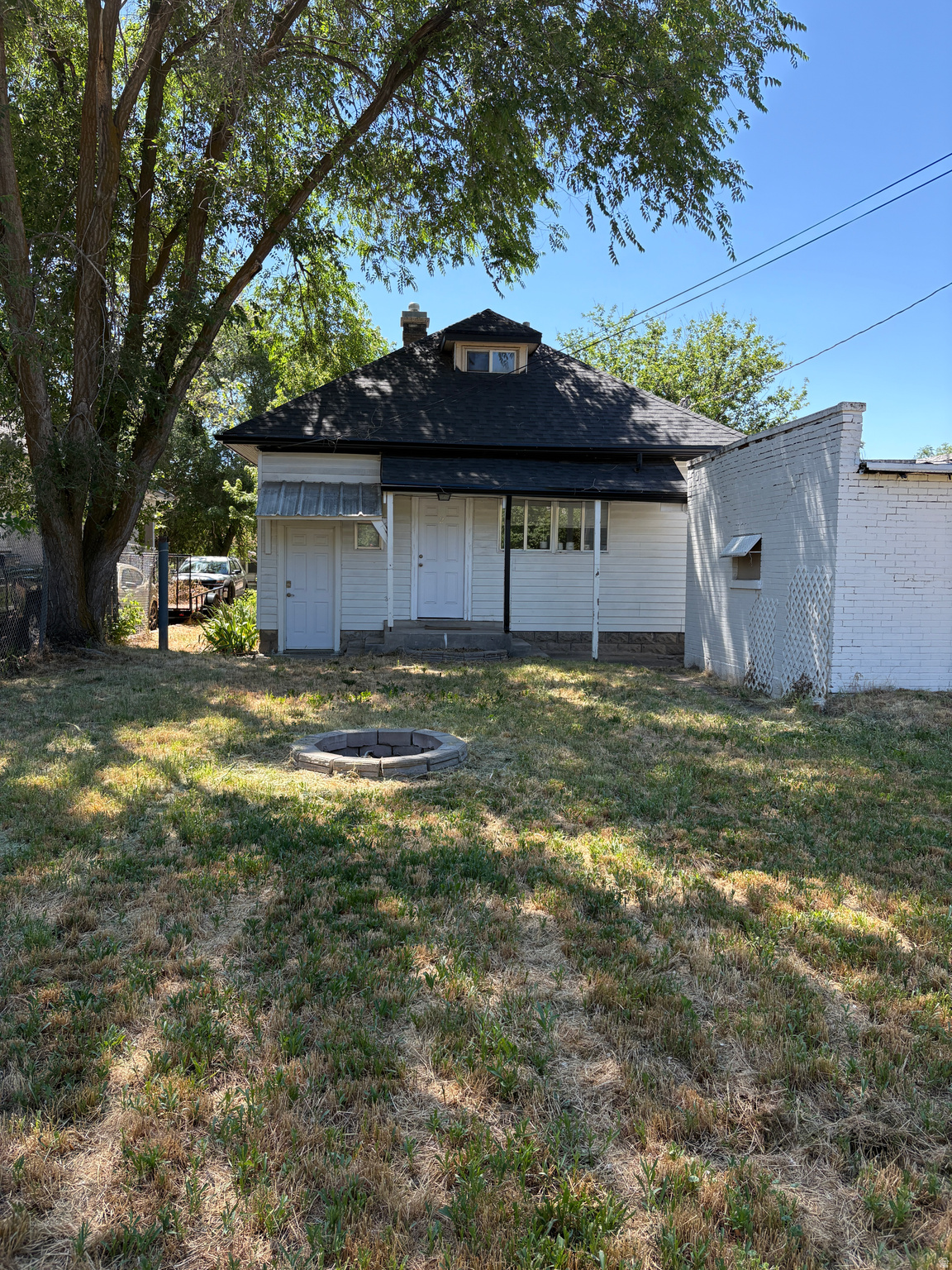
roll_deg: -1.0
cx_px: 476
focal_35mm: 26
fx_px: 953
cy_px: 635
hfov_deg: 53.1
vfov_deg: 67.3
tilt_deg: -3.3
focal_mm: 5.96
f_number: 1.6
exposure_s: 1/840
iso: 64
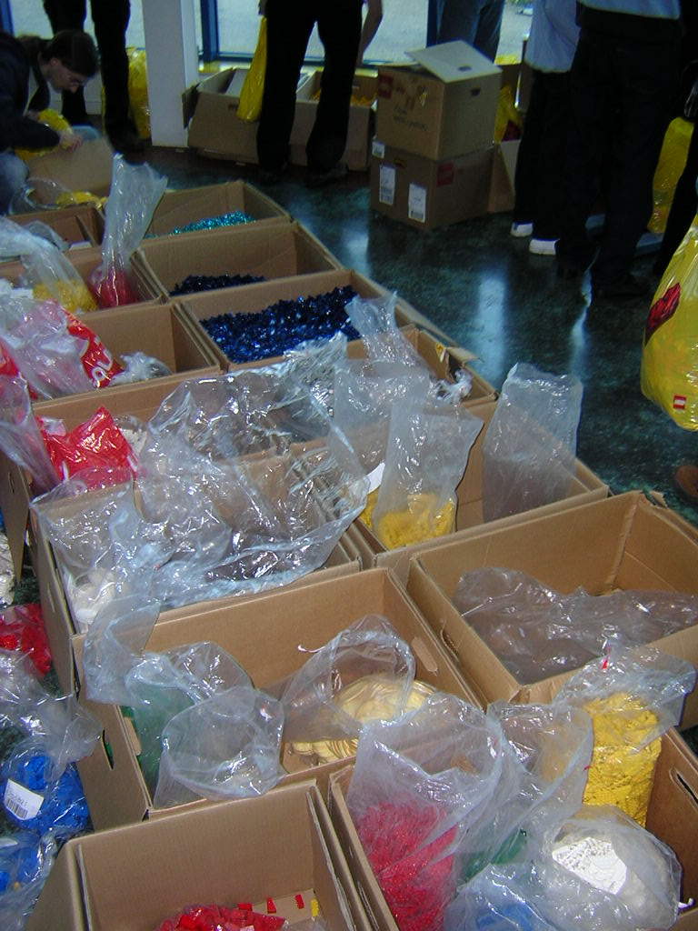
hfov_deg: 39.7
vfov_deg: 51.4
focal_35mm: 36
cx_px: 349
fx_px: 968
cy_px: 466
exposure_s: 1/60.1
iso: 150
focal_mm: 4.7
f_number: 2.6
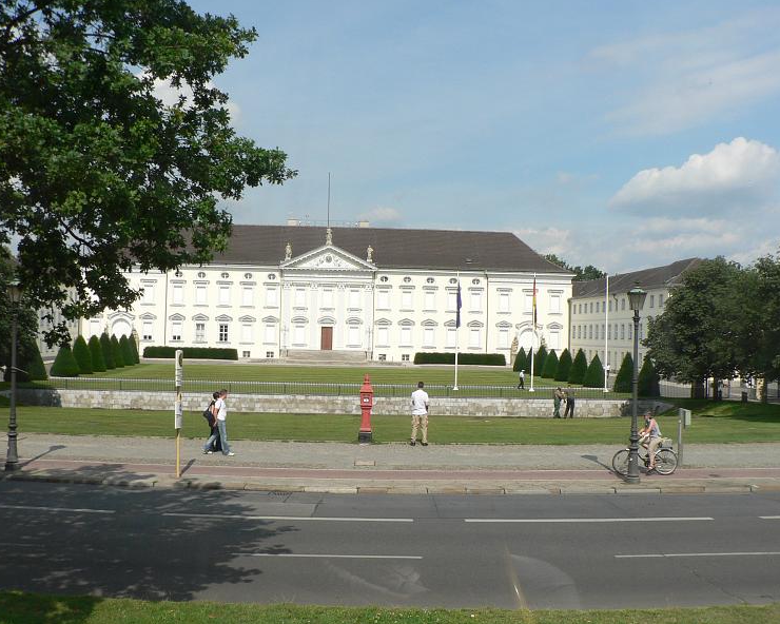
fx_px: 877
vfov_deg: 39.2
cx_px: 360
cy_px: 310
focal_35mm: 38
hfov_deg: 47.9
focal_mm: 6
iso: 80
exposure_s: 1/500
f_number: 5.6
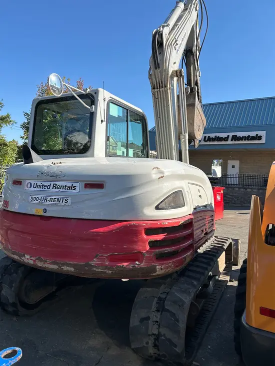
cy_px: 183
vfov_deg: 67.3
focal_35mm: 26
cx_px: 138
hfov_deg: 53.1
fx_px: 275
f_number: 1.5
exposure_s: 1/2632
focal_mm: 5.7
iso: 50
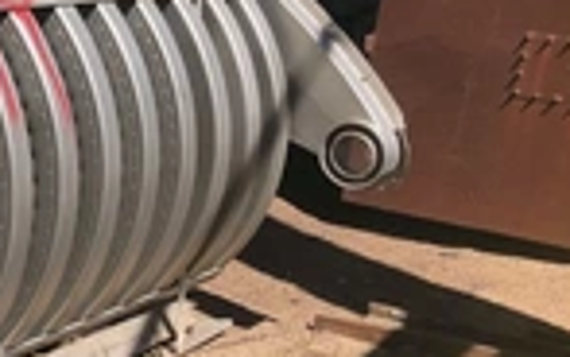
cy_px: 229
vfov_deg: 16.1
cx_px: -147
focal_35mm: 81
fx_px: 1259
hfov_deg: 23.0
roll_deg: -3.5
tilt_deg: -16.8
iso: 20
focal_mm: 3.99
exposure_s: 1/1066
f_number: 1.8
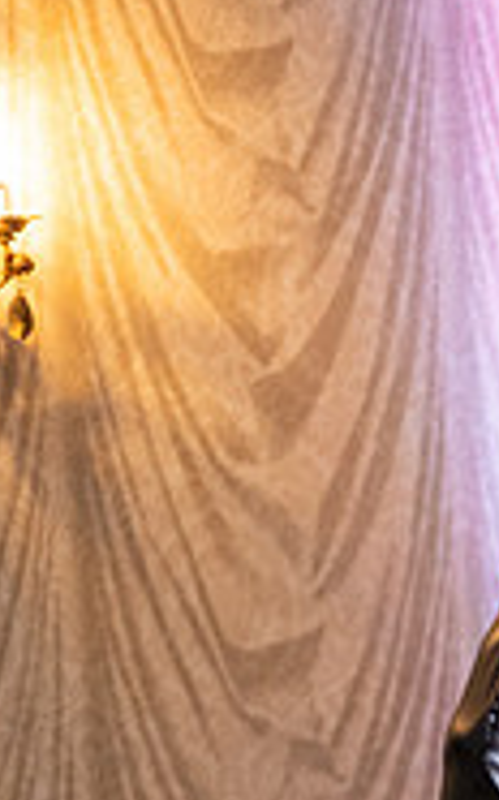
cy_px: 806
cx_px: 1153
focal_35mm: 127
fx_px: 2768
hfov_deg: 9.3
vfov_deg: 16.1
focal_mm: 40
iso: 1250
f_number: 3.5
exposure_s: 1/160
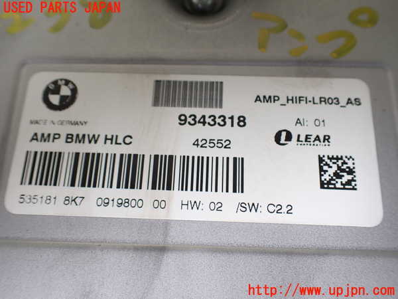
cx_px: 199
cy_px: 150
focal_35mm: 30
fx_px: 345
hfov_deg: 60.0
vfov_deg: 46.8
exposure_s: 1/125
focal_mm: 5.4
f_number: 2.3
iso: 125
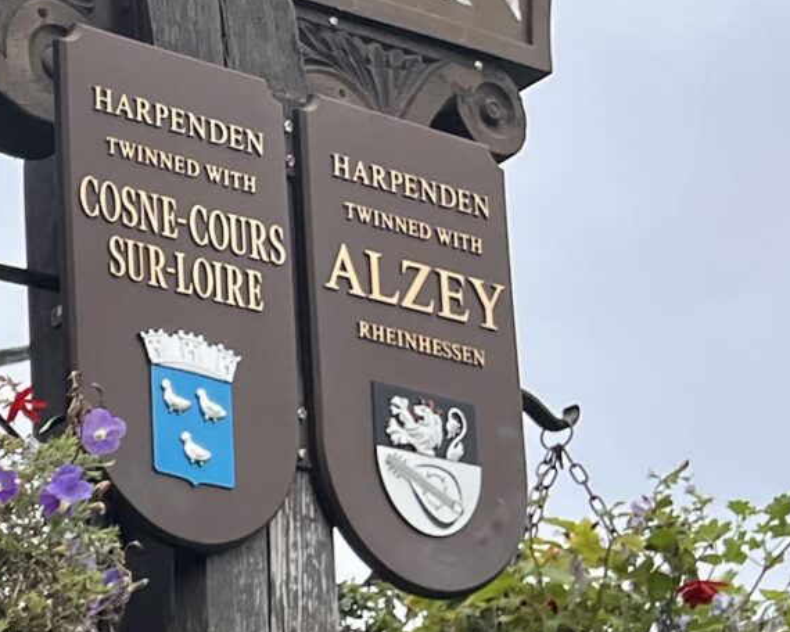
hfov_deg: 13.9
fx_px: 2665
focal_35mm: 114
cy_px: 1103
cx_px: -858
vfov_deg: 12.5
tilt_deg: +8.4
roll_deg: +0.5
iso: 50
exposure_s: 1/1580
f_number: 1.6
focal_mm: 5.1
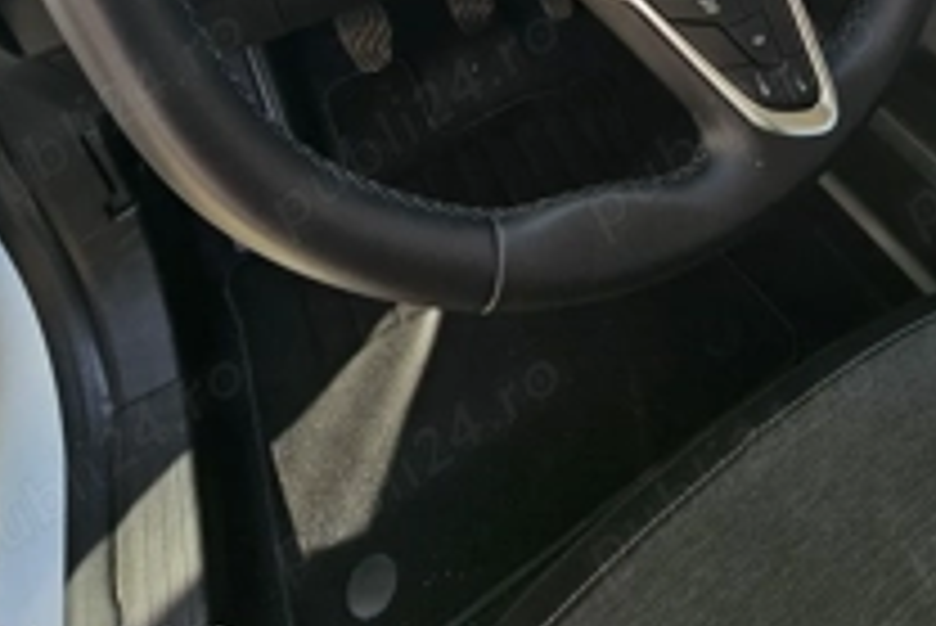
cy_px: -149
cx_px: 572
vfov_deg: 36.5
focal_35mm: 26
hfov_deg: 68.5
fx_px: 676
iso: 50
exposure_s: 1/148
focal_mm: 2.2
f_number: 2.2
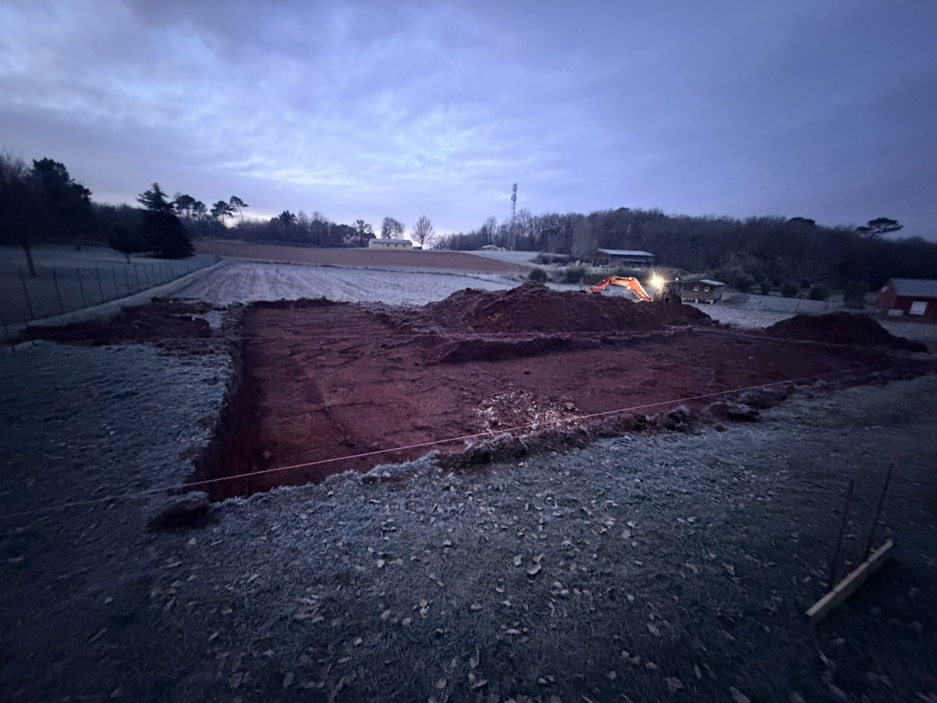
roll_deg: -1.4
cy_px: 352
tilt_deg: -15.0
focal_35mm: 14
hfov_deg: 102.1
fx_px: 379
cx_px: 468
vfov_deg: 85.7
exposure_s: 1/35
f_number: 2.2
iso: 1600
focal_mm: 2.22
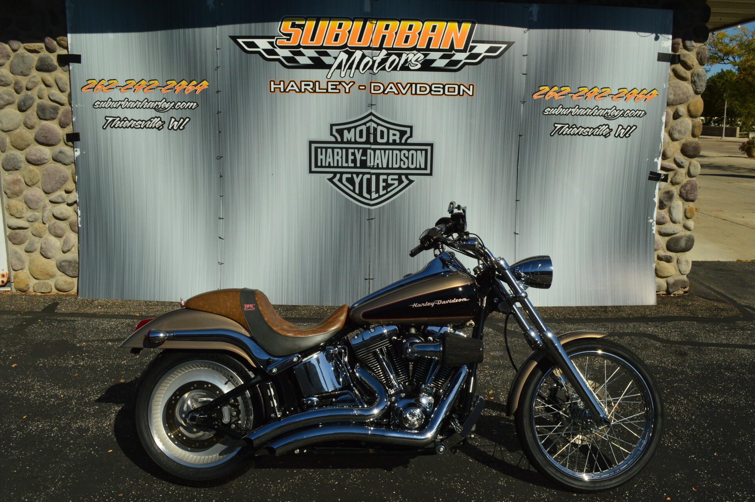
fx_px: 587
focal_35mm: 28
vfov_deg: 46.3
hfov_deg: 65.5
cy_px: 243
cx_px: 388
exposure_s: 1/500
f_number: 11
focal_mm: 18
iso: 250
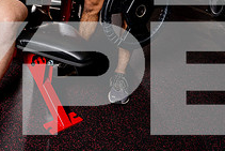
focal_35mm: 55
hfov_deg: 33.5
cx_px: 5
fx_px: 344
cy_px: -51
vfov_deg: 21.9
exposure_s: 1/250
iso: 100
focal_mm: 20
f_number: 8
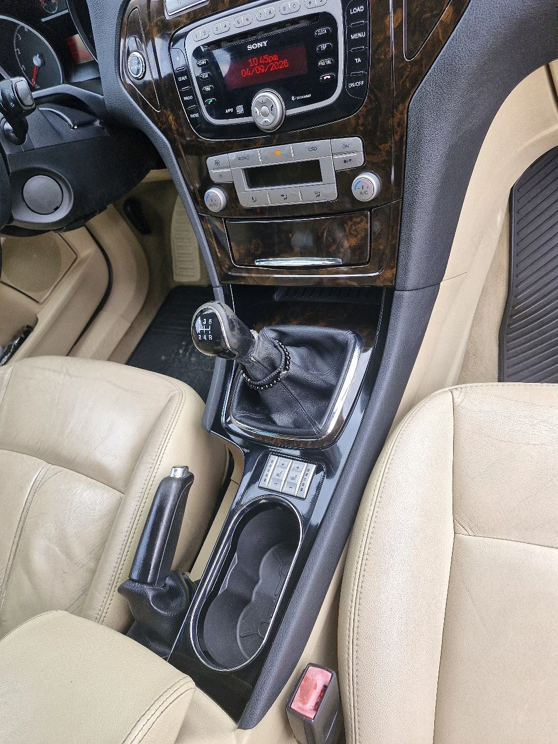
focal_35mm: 23
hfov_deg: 58.9
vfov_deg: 73.9
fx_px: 494
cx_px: 279
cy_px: 372
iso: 80
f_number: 1.8
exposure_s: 1/182
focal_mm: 5.54
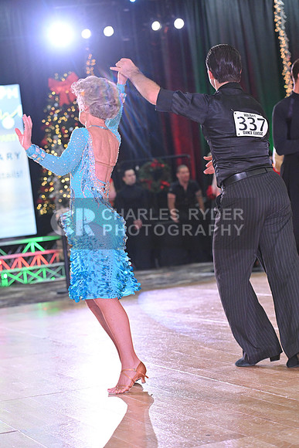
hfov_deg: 12.2
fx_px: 1394
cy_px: 224
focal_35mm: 112
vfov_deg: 18.3
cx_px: 150
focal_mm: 112
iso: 4000
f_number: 5
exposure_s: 1/320
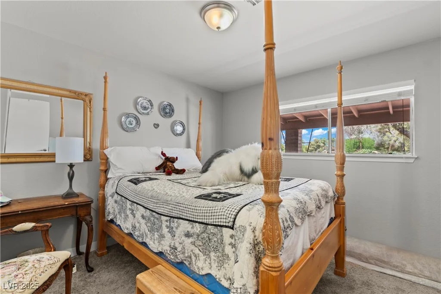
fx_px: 196
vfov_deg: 73.8
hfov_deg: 96.7
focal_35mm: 16
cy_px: 147
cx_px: 220
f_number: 9
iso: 200
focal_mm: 16
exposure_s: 5
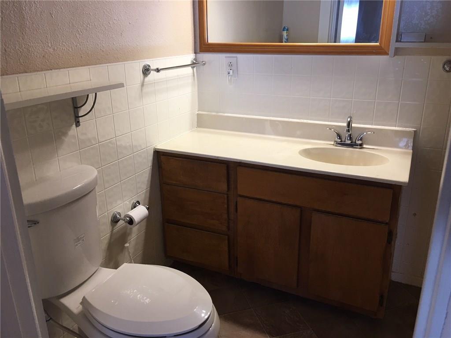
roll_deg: +0.1
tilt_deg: -19.0
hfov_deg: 61.7
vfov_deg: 48.2
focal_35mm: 29
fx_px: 378
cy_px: 169
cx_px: 226
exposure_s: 1/30
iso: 32
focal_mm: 4.15
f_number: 2.2
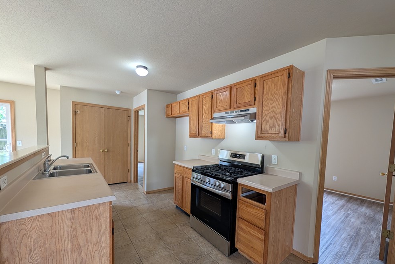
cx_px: 191
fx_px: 143
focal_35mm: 13
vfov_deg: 85.1
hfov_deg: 108.3
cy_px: 147
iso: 63
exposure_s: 1/60
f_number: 1.7
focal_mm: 2.02
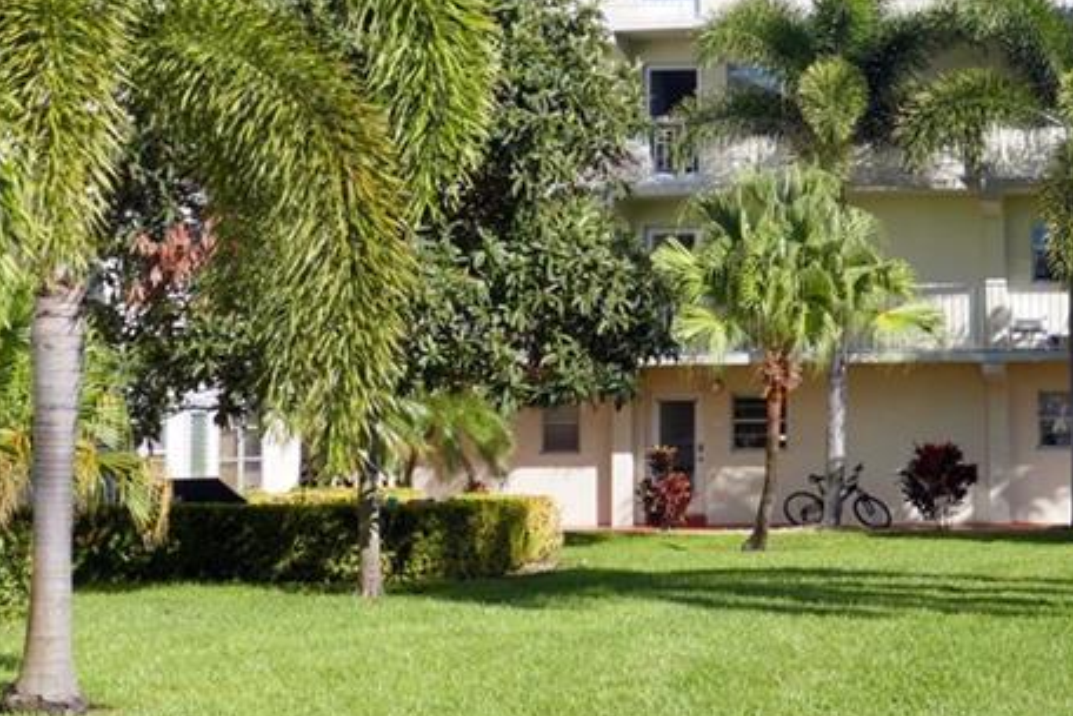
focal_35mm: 92
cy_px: 118
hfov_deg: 21.9
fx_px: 2742
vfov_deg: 14.8
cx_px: 840
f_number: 4
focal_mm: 14.9
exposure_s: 1/1000
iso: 125
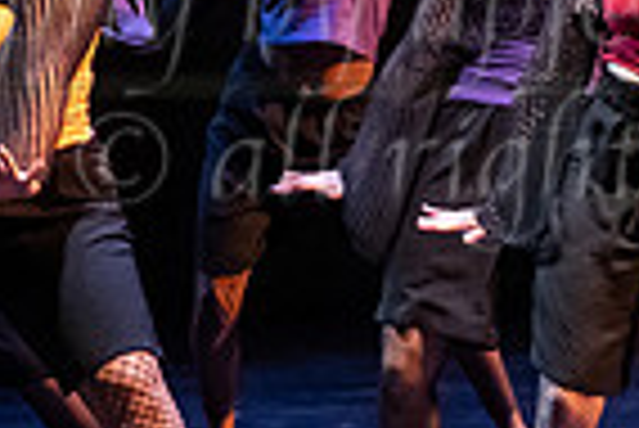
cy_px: -87
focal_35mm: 285
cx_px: 567
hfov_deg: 7.2
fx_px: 5064
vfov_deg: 4.8
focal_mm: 56
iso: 4000
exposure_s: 1/400
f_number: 4
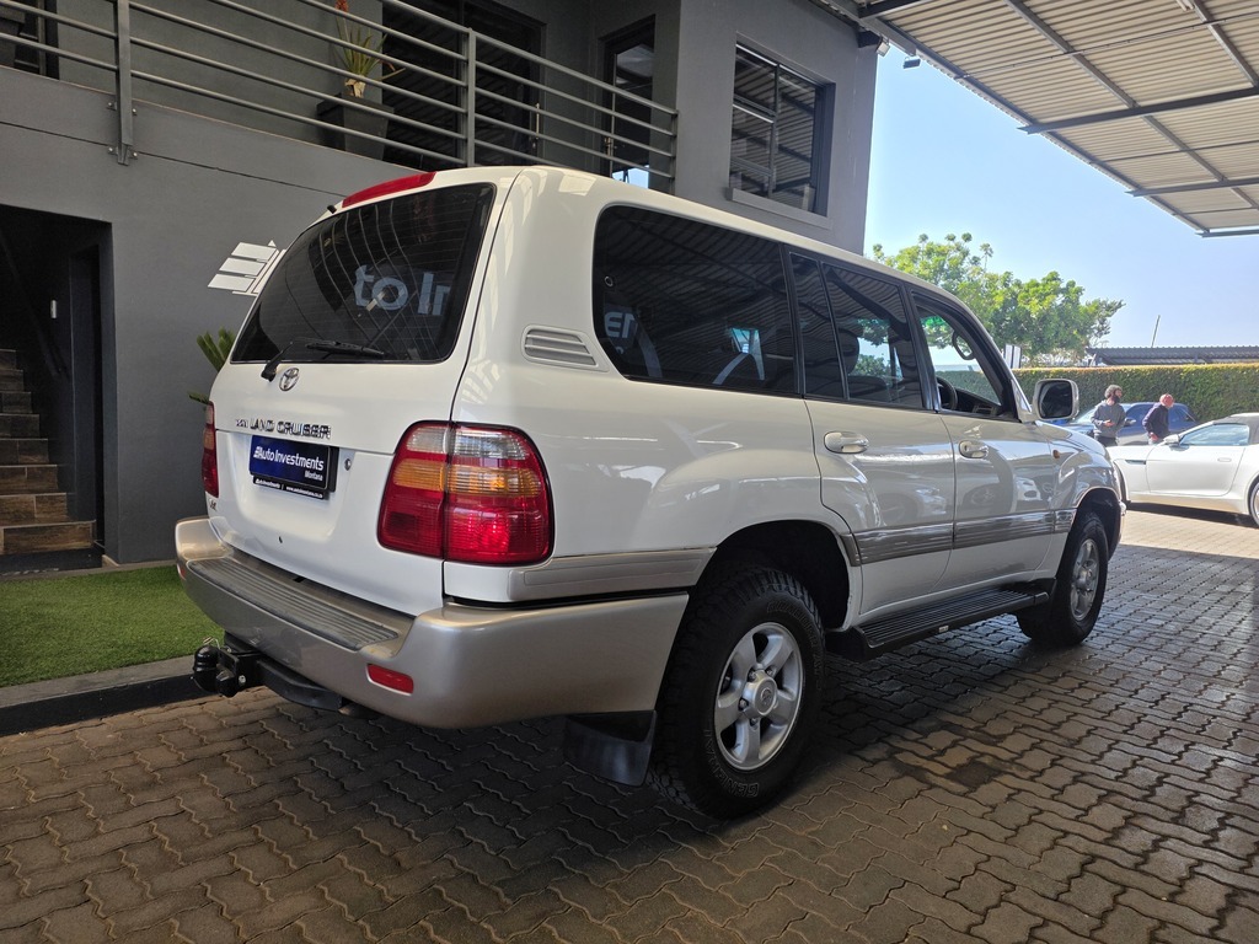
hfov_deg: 73.9
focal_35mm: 23
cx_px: 630
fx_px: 837
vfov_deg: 58.9
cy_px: 472
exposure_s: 1/359
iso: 32
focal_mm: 6.25
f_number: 1.7
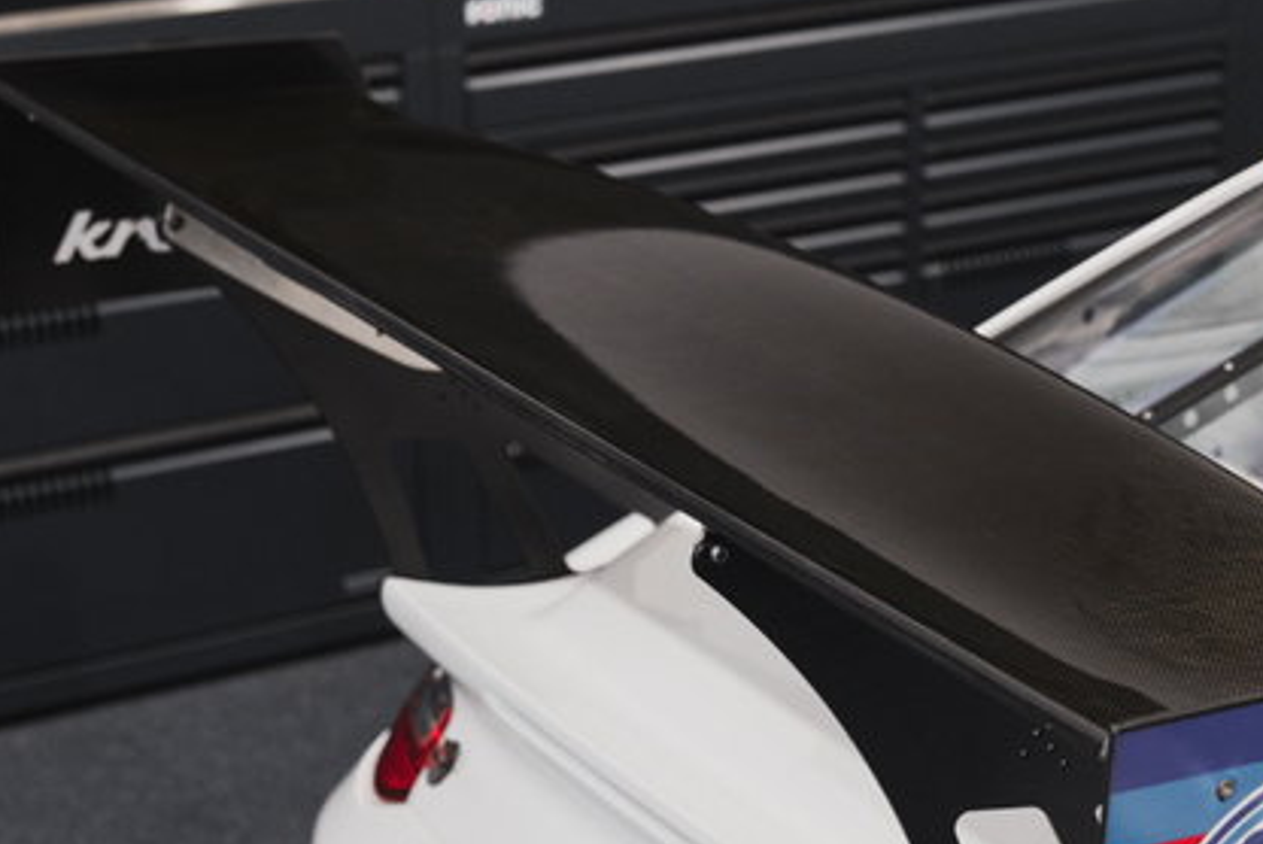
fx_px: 3300
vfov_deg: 14.5
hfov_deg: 21.6
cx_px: 809
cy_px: 610
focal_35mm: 94
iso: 1600
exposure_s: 1/50
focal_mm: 51
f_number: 3.5
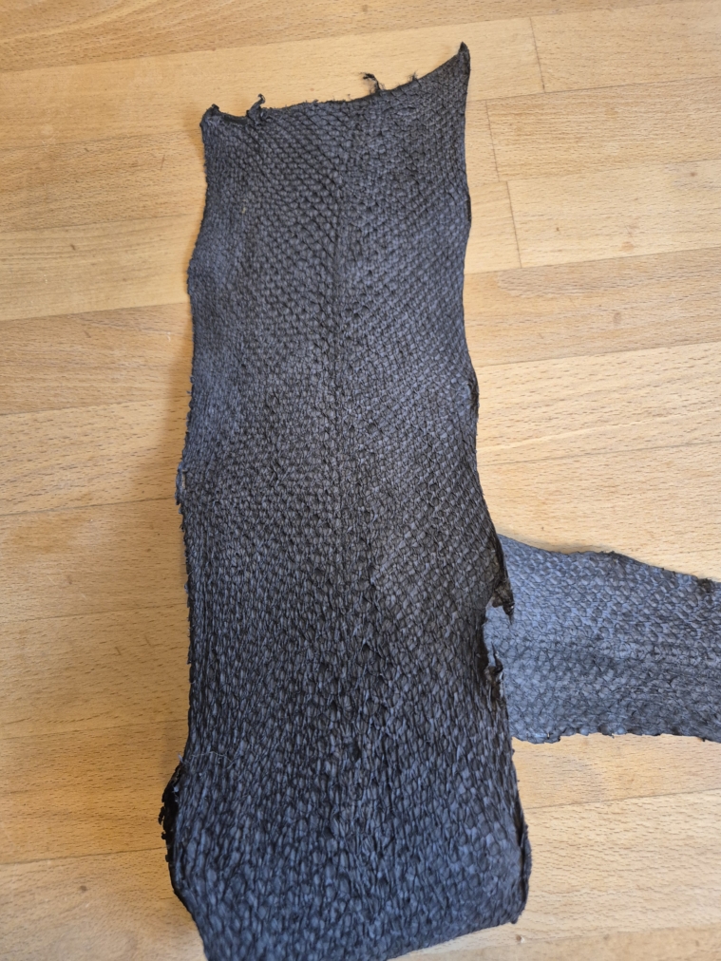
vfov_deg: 73.9
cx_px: 360
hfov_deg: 58.9
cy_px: 480
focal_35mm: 23
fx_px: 639
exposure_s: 1/100
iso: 640
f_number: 1.8
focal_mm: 5.4
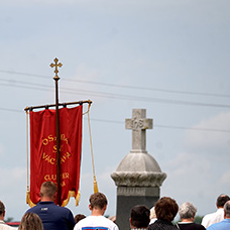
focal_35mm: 585
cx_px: -18
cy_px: 180
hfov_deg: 3.0
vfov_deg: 3.0
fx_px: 4398
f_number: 7.1
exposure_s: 1/500
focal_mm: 261.9
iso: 100
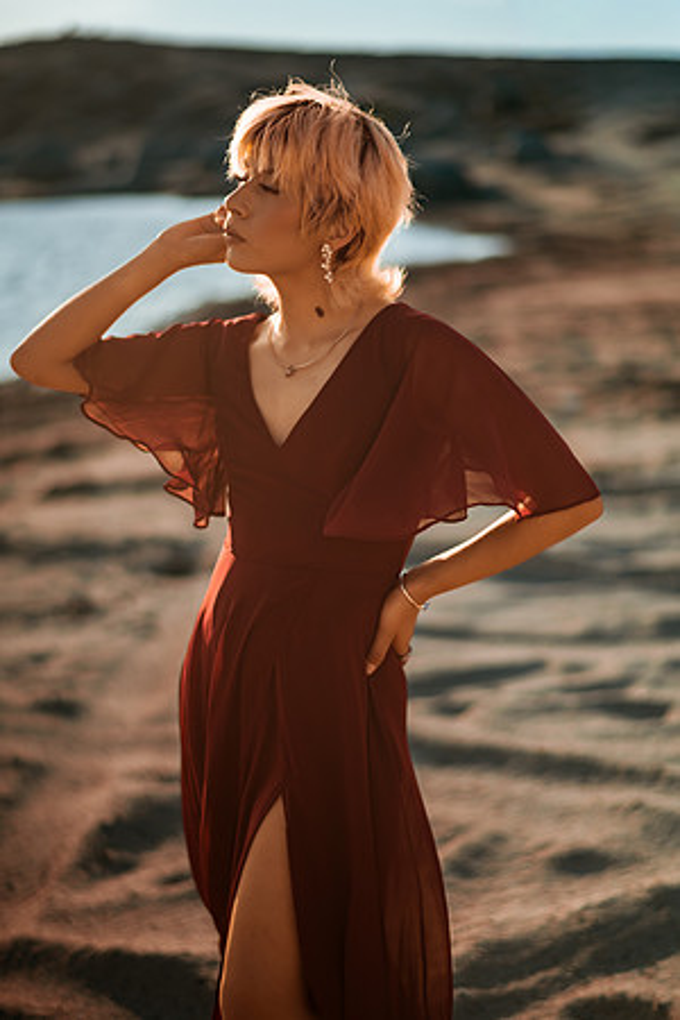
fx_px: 1643
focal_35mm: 58
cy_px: 510
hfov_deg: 23.4
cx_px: 340
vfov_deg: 34.5
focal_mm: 58
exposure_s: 1/8000
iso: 100
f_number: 1.4
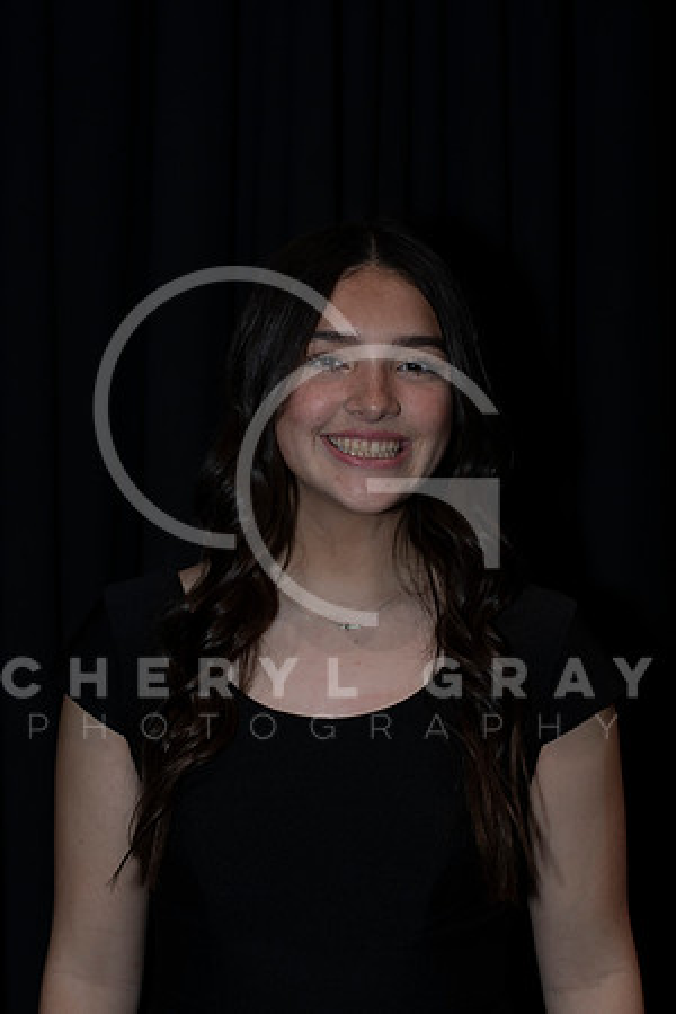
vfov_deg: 27.0
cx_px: 338
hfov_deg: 18.2
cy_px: 507
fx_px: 2112
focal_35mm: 75
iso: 250
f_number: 2.8
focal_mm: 50
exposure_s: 1/400
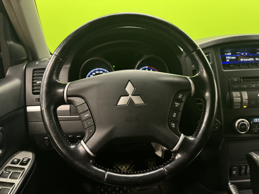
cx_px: 130
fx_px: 180
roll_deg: +1.4
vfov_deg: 56.8
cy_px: 97
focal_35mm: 24
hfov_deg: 71.6
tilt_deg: -18.9
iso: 400
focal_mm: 6.76
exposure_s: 1/50
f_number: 1.78
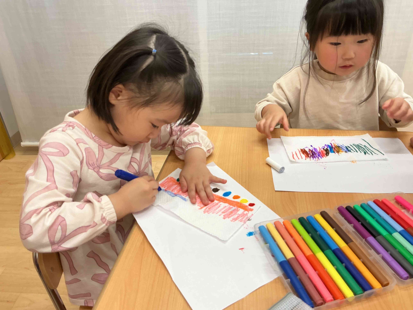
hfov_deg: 61.7
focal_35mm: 29
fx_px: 346
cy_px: 155
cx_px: 206
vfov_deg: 48.2
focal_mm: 3
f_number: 1.8
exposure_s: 1/60
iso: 40
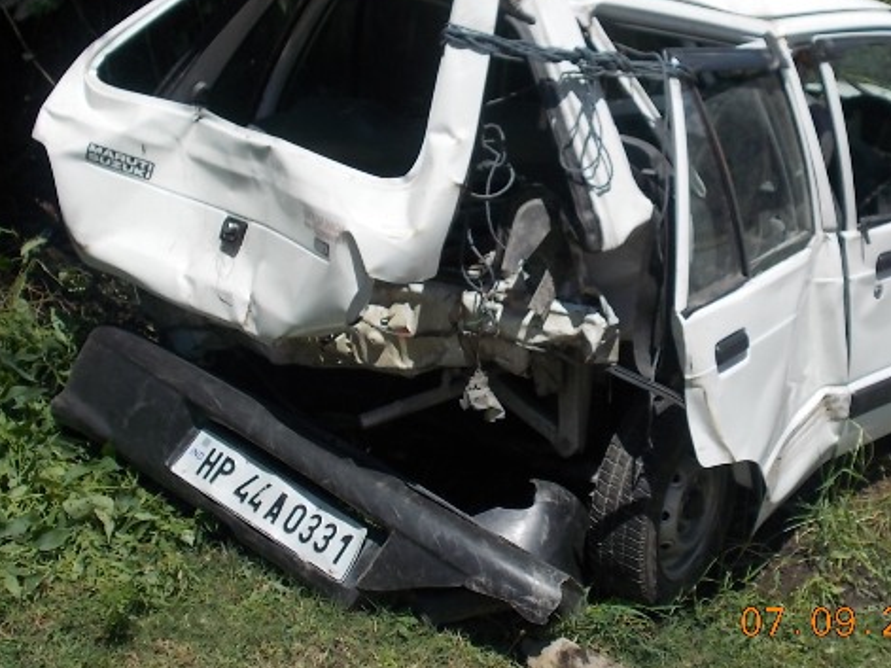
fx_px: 1364
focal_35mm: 53
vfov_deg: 27.5
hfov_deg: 35.9
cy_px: 274
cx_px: 569
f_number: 9.8
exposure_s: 1/200
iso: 80
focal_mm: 6.9
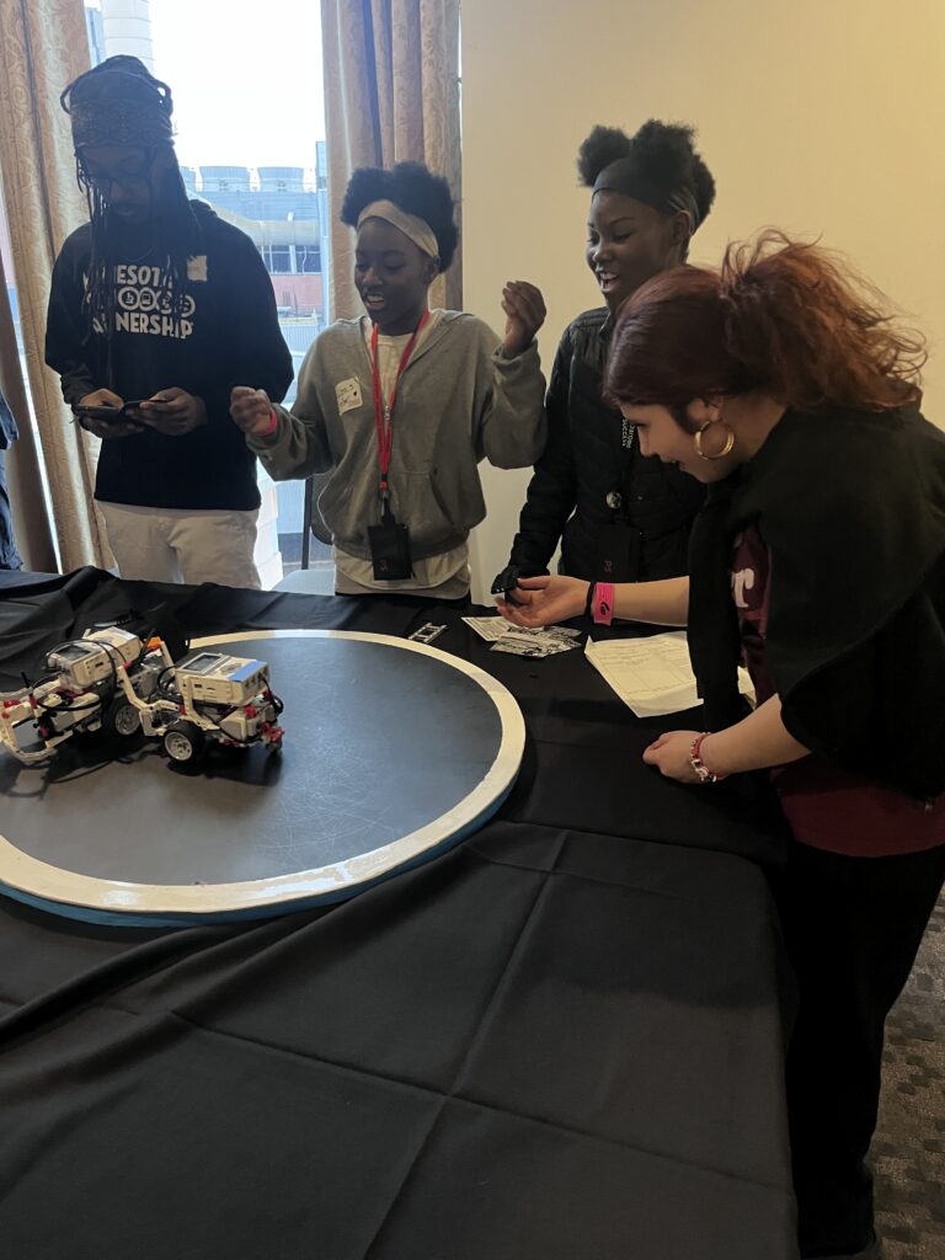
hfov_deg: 53.1
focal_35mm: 26
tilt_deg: -21.8
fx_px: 946
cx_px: 472
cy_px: 630
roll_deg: +1.7
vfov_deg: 67.3
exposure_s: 1/60
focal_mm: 5.1
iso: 500
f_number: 1.6
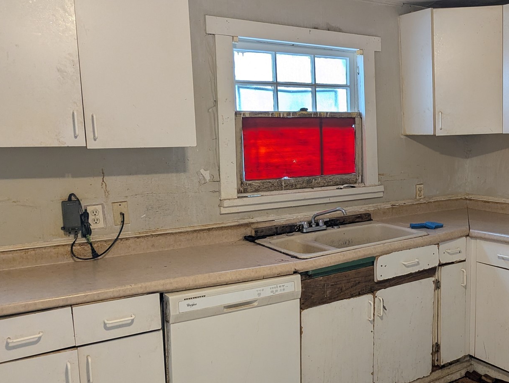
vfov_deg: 37.7
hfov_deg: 46.7
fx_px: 560
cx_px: 395
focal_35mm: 38
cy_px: 222
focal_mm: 6.81
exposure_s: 1/60
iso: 207
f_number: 1.85
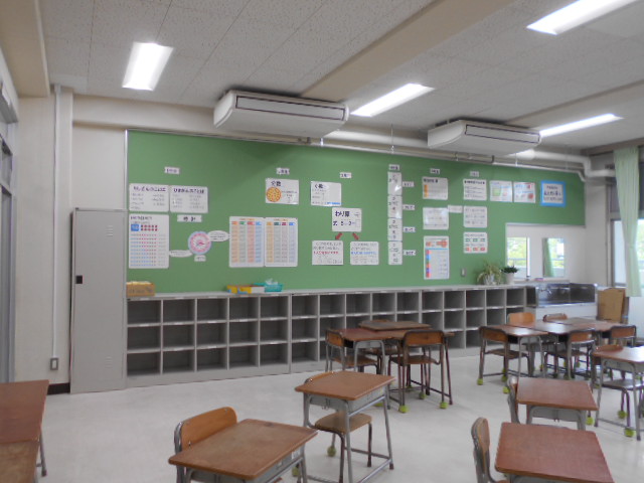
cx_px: 322
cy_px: 242
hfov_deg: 60.0
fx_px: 558
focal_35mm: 30
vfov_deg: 46.8
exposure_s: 1/30
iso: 100
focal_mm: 5.1
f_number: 3.4
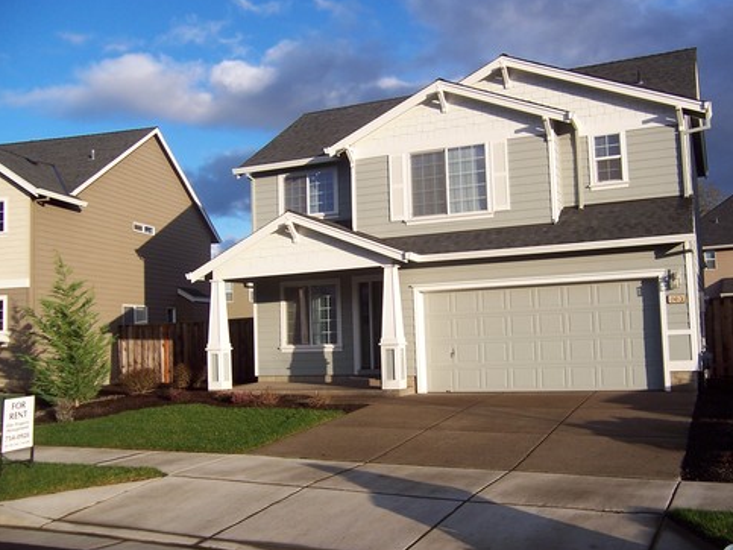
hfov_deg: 52.6
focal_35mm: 35
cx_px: 381
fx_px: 741
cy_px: 287
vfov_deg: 40.7
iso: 80
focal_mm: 5.5
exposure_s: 1/500
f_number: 3.4
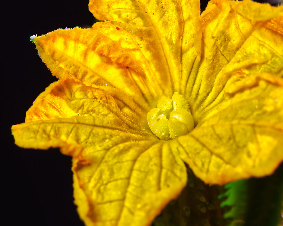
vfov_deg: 5.6
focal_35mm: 276
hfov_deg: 7.0
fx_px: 2311
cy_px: 137
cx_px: 197
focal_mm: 105
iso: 200
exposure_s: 1/15
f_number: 13
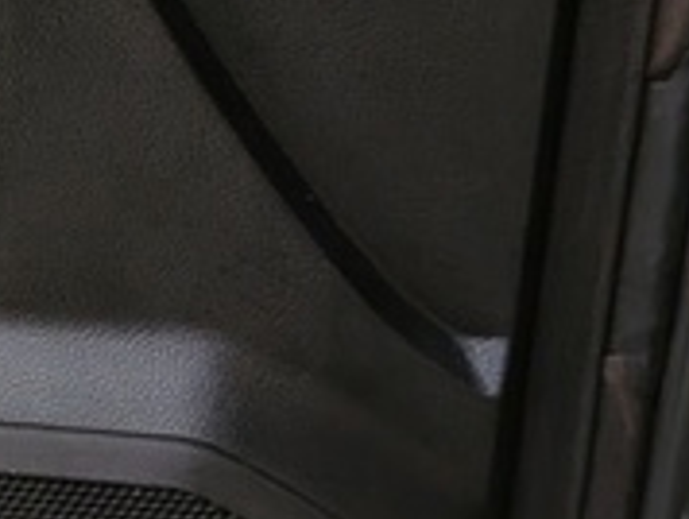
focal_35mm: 138
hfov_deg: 12.2
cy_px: 58
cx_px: -801
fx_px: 2750
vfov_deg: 10.7
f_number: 1.7
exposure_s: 1/120
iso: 149
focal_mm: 4.53
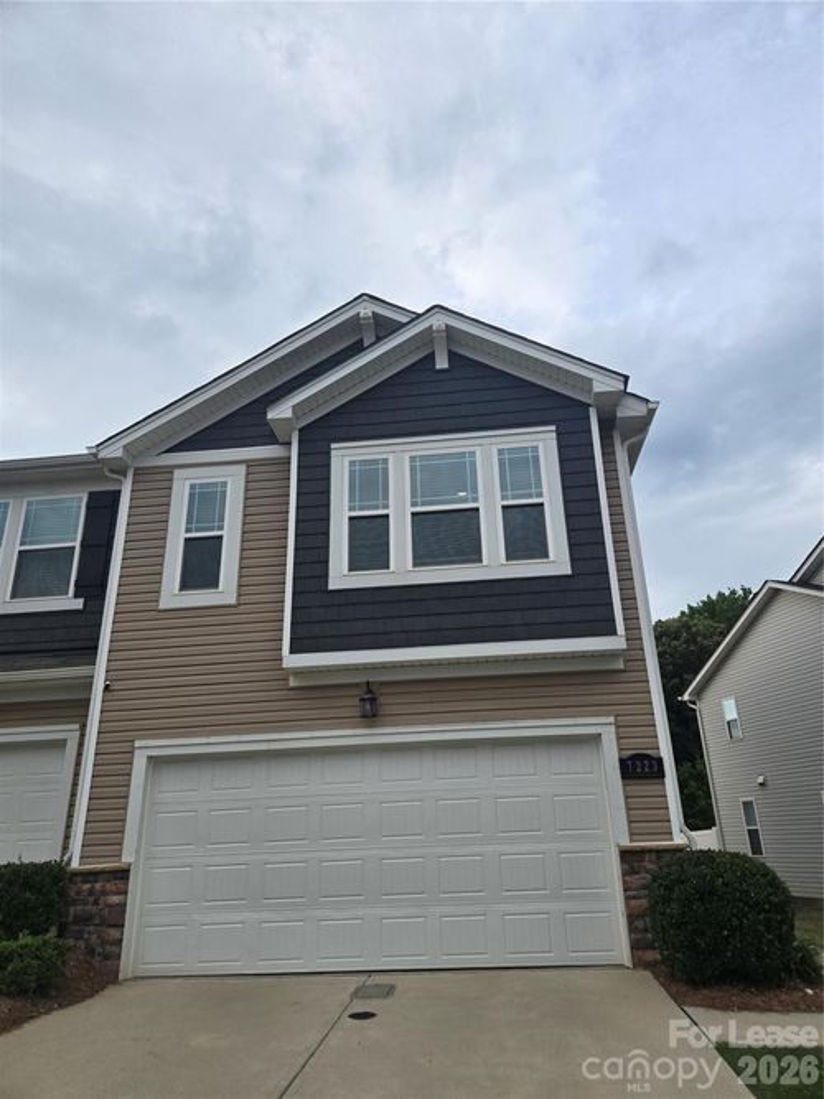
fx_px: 730
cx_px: 412
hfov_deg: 58.9
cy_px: 550
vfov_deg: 73.9
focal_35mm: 23
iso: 80
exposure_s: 1/1957
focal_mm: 5.4
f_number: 1.8
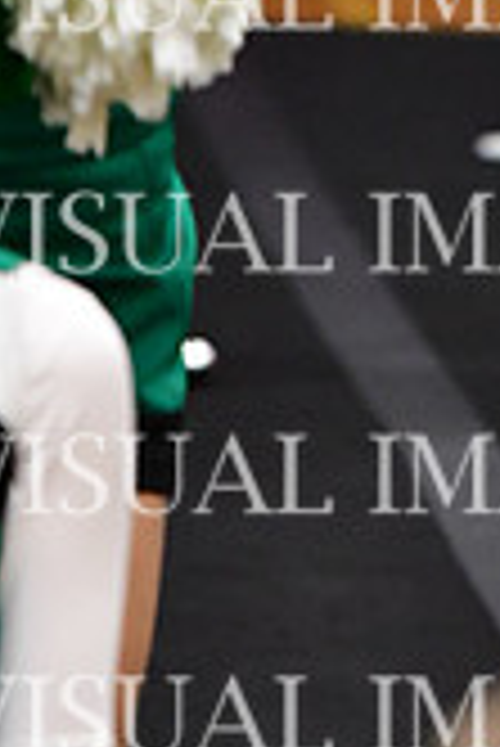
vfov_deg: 2.0
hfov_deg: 1.3
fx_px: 21786
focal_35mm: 1048
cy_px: -130
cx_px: 723
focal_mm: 200
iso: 4000
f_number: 3.5
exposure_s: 1/500
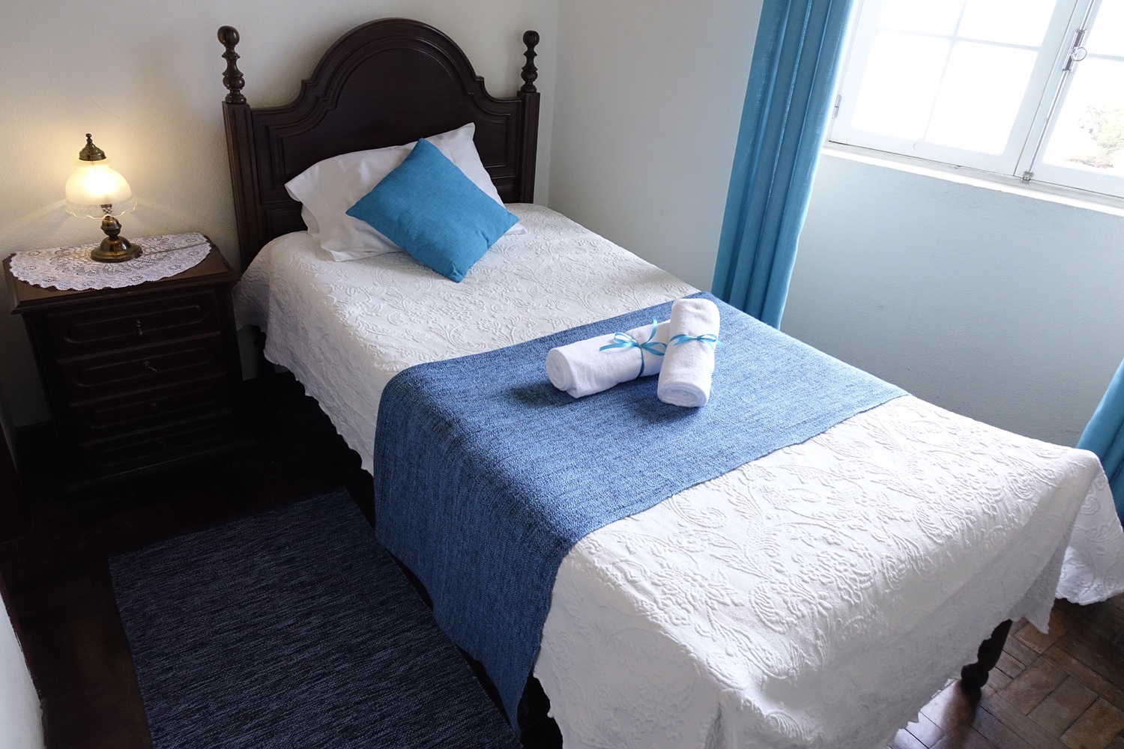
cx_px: 562
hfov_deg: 73.7
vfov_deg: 53.1
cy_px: 374
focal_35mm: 24
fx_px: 749
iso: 800
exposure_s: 1/80
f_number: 4.5
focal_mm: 8.8
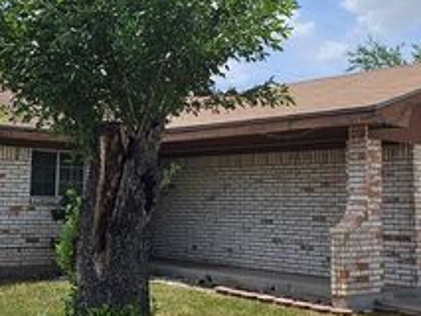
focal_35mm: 54
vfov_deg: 27.1
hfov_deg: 35.1
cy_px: 155
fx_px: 657
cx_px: 128
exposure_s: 1/2180
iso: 25
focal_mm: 5.4
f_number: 1.8
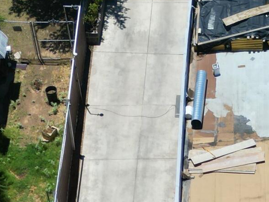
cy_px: 477
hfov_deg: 16.1
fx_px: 948
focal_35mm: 122
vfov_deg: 10.5
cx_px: 188
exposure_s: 1/5000
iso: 140
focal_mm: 6.72
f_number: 1.7
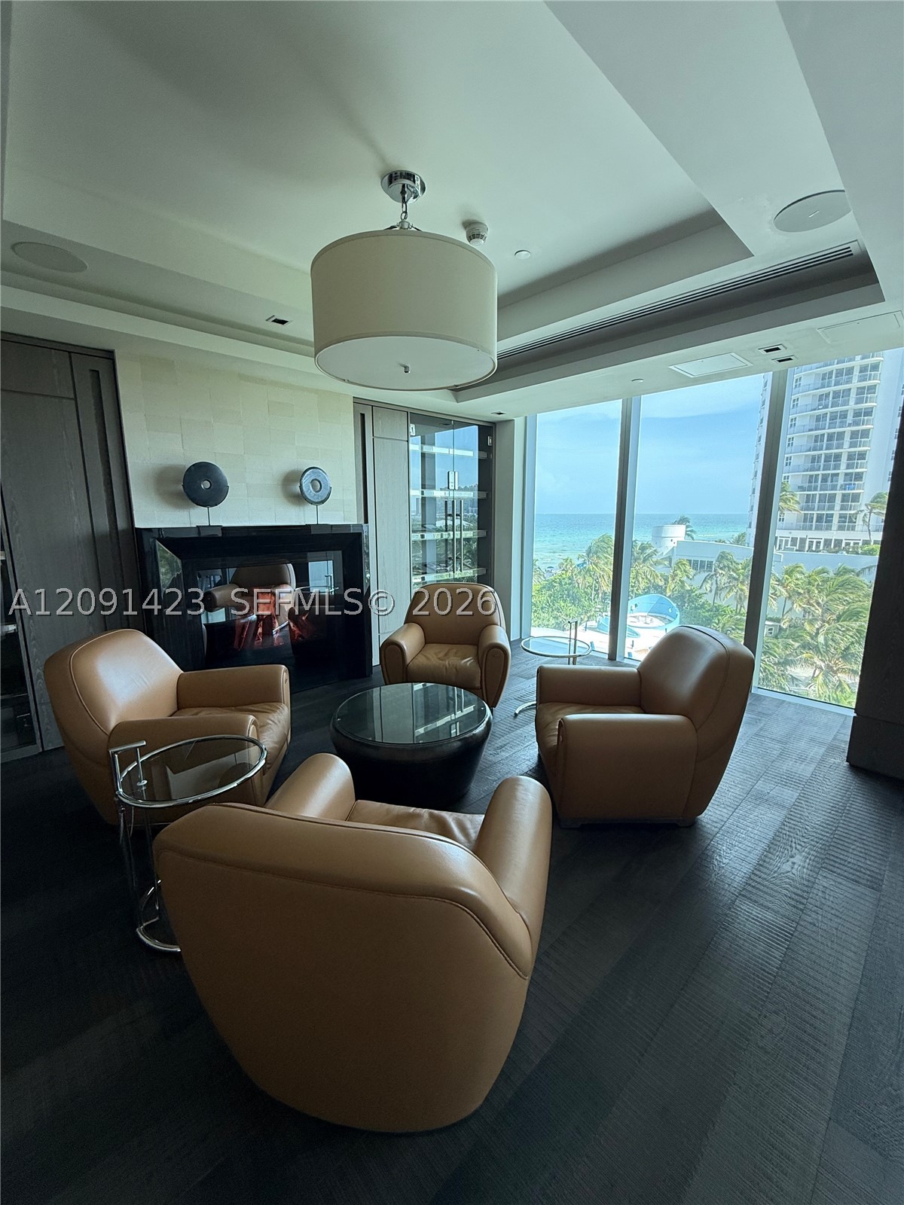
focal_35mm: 14
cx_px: 452
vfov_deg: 102.1
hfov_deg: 85.7
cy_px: 602
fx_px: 487
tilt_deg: -10.7
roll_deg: +0.9
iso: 80
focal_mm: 2.22
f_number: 2.2
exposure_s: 1/99
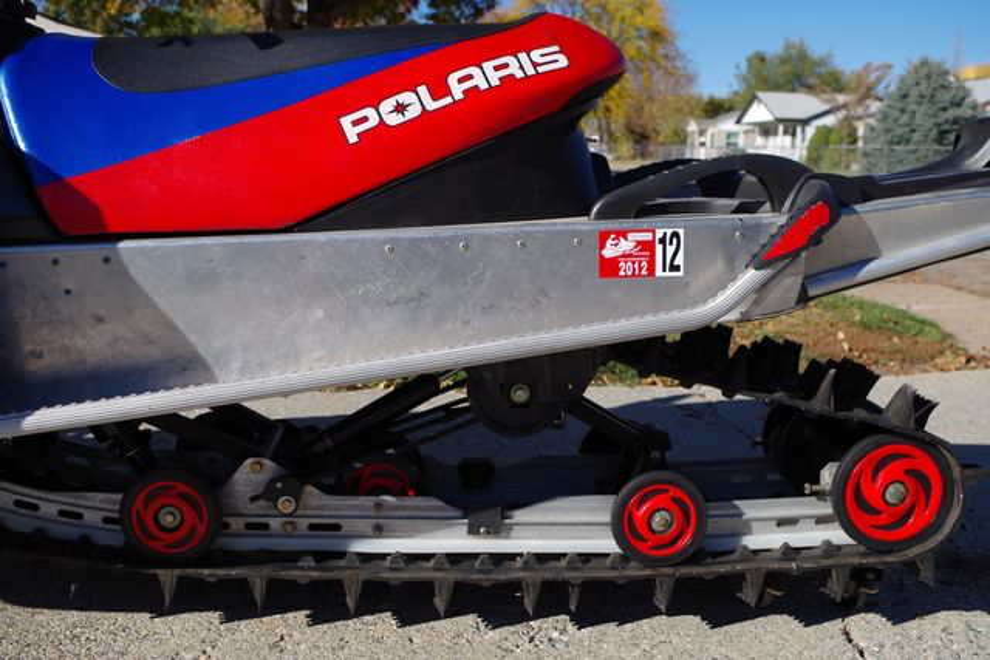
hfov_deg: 53.1
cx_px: 495
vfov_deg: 36.9
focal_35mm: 36
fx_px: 990
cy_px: 330
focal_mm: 24.38
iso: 100
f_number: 5.6
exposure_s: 1/500
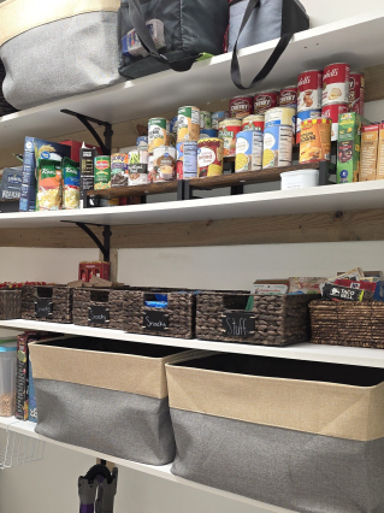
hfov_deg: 39.2
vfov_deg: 50.8
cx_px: 129
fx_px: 533
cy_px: 326
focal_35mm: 36
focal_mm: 6.25
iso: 80
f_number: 1.7
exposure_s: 1/60
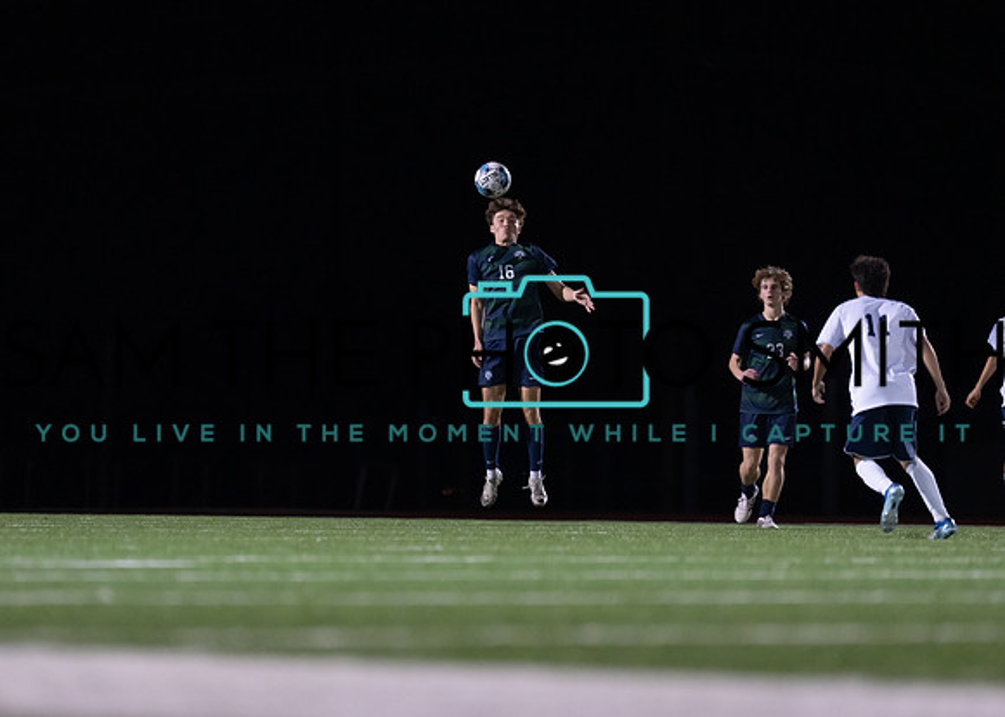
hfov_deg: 6.5
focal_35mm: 310
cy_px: 375
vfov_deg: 4.6
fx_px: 8857
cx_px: 479
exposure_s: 1/1000
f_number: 2.8
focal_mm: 200
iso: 2500
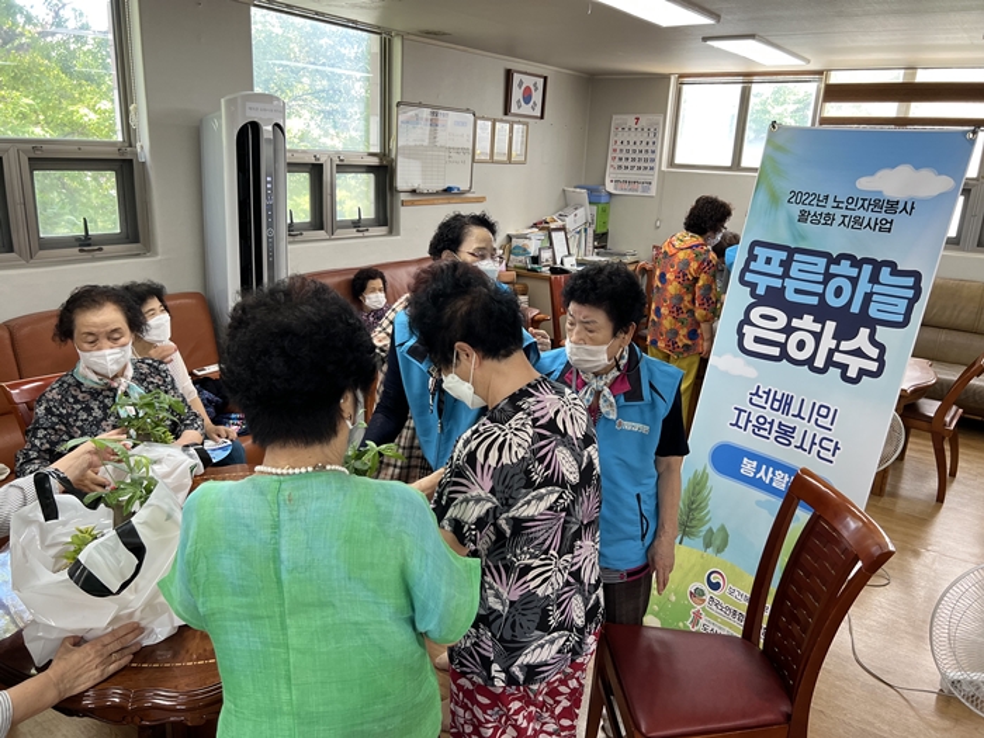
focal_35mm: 26
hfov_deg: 67.3
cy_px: 369
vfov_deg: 53.1
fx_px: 739
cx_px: 492
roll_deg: -3.5
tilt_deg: -16.1
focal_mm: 5.7
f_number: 1.5
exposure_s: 1/120
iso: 100
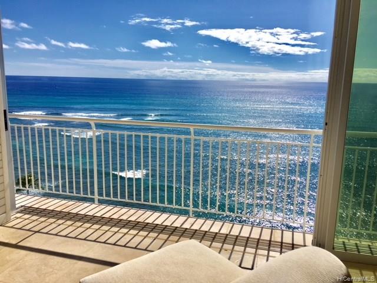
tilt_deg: -10.4
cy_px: 142
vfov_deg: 48.2
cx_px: 188
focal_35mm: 29
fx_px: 316
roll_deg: -0.8
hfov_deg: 61.7
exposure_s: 1/3663
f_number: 2.2
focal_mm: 4.15
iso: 25
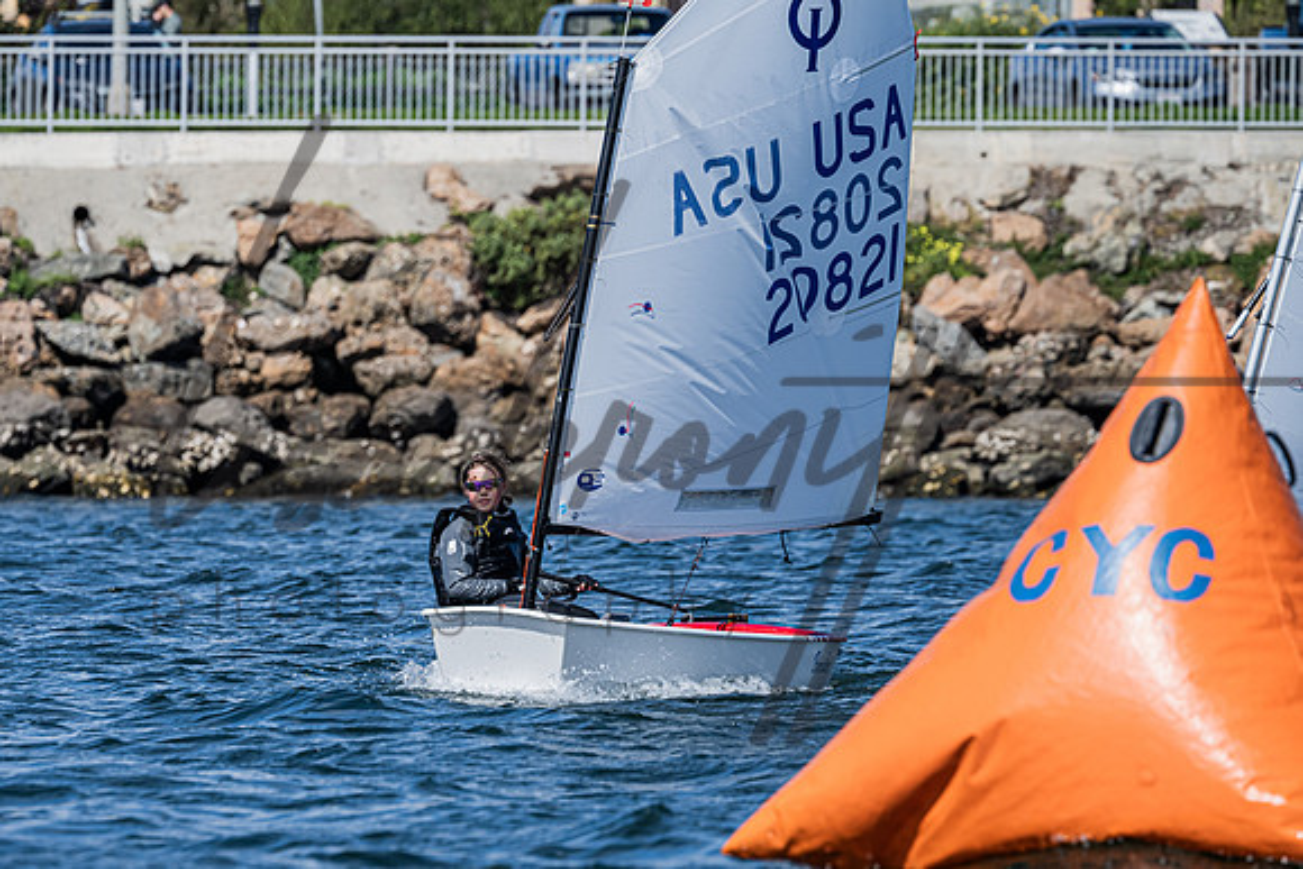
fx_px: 15612
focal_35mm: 431
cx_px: 482
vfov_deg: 3.2
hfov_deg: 4.8
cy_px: 519
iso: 320
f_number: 8
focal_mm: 340
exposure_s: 1/1000
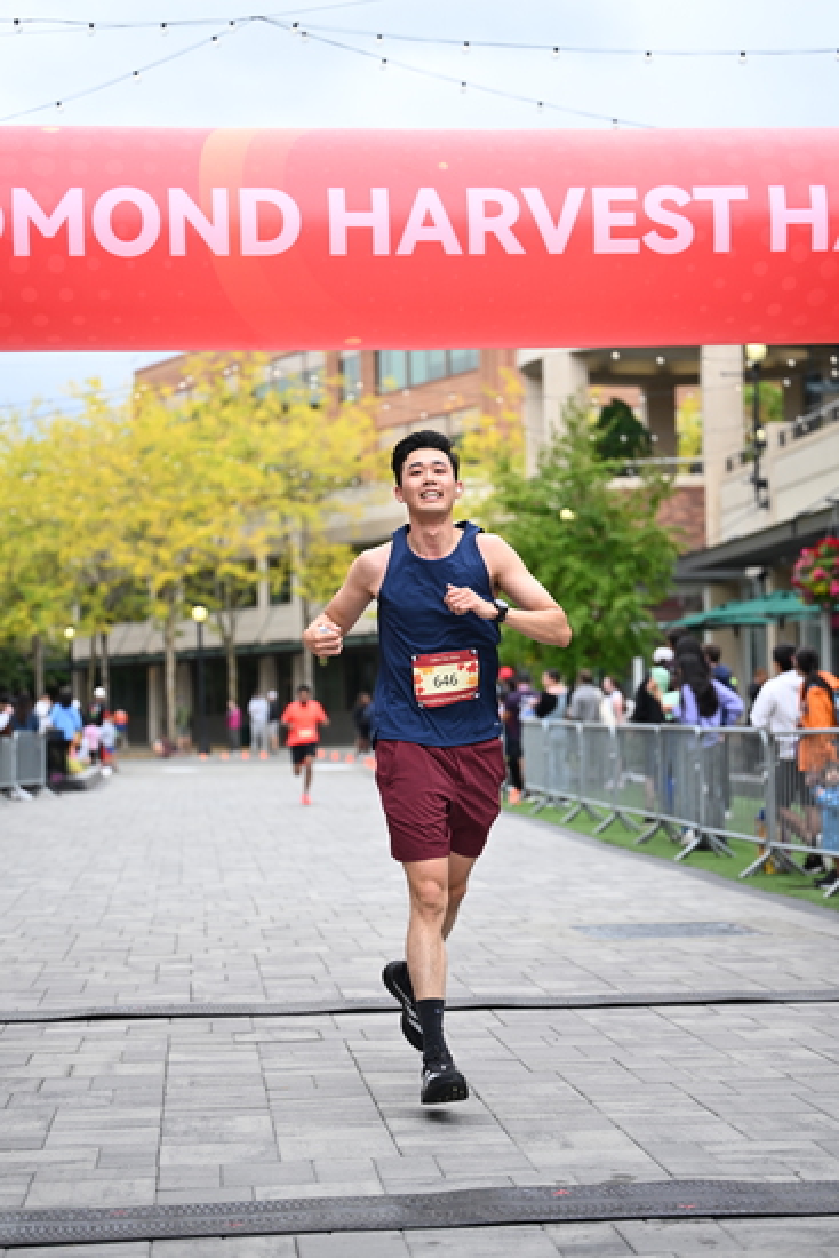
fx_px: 2445
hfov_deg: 19.5
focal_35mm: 70
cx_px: 420
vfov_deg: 28.8
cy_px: 629
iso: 640
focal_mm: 70
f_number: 2.8
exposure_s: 1/2000
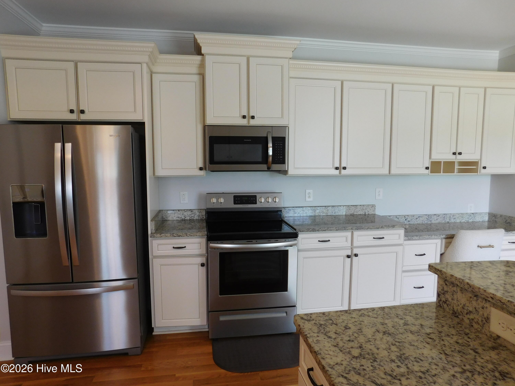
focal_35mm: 23
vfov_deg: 58.9
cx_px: 258
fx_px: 342
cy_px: 193
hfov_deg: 73.9
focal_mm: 4
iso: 125
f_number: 3
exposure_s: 1/50
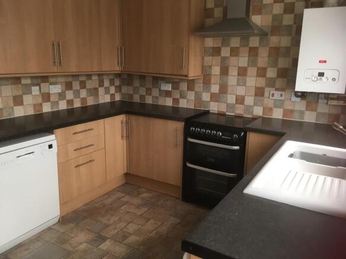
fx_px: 290
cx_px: 173
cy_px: 130
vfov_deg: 48.2
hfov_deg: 61.7
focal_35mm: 29
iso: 50
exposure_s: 1/33
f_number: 2.2
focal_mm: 4.15
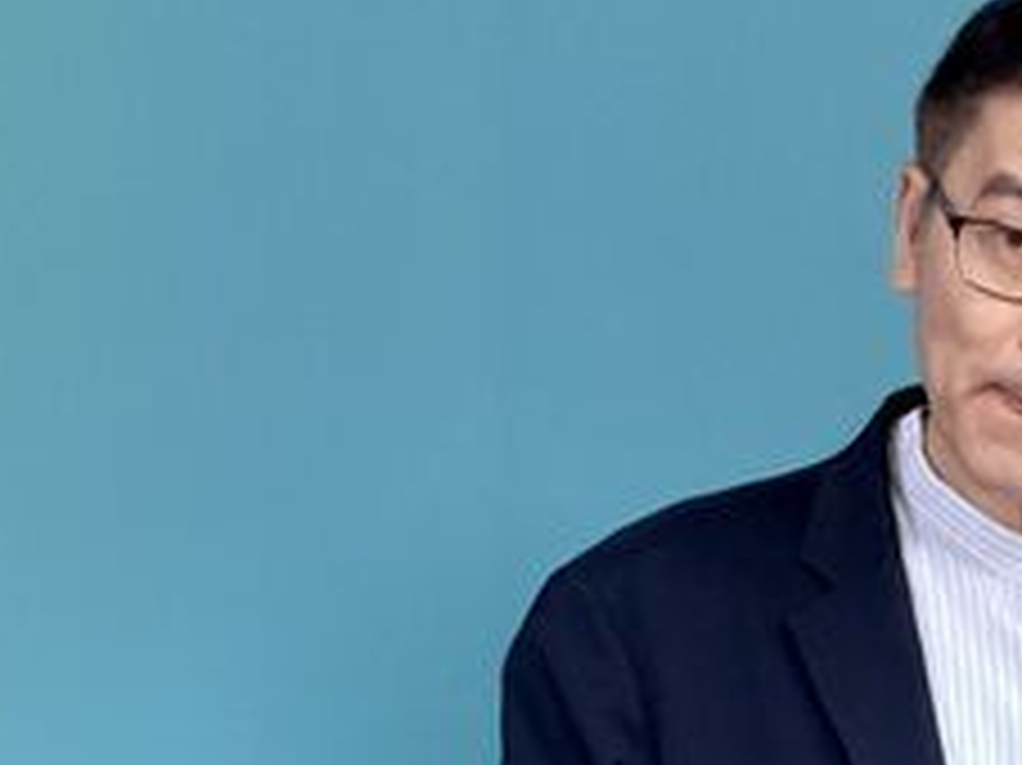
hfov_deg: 7.5
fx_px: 7790
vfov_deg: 5.6
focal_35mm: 264
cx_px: 1144
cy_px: 562
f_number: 2.8
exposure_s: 1/120
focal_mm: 16.89
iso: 250
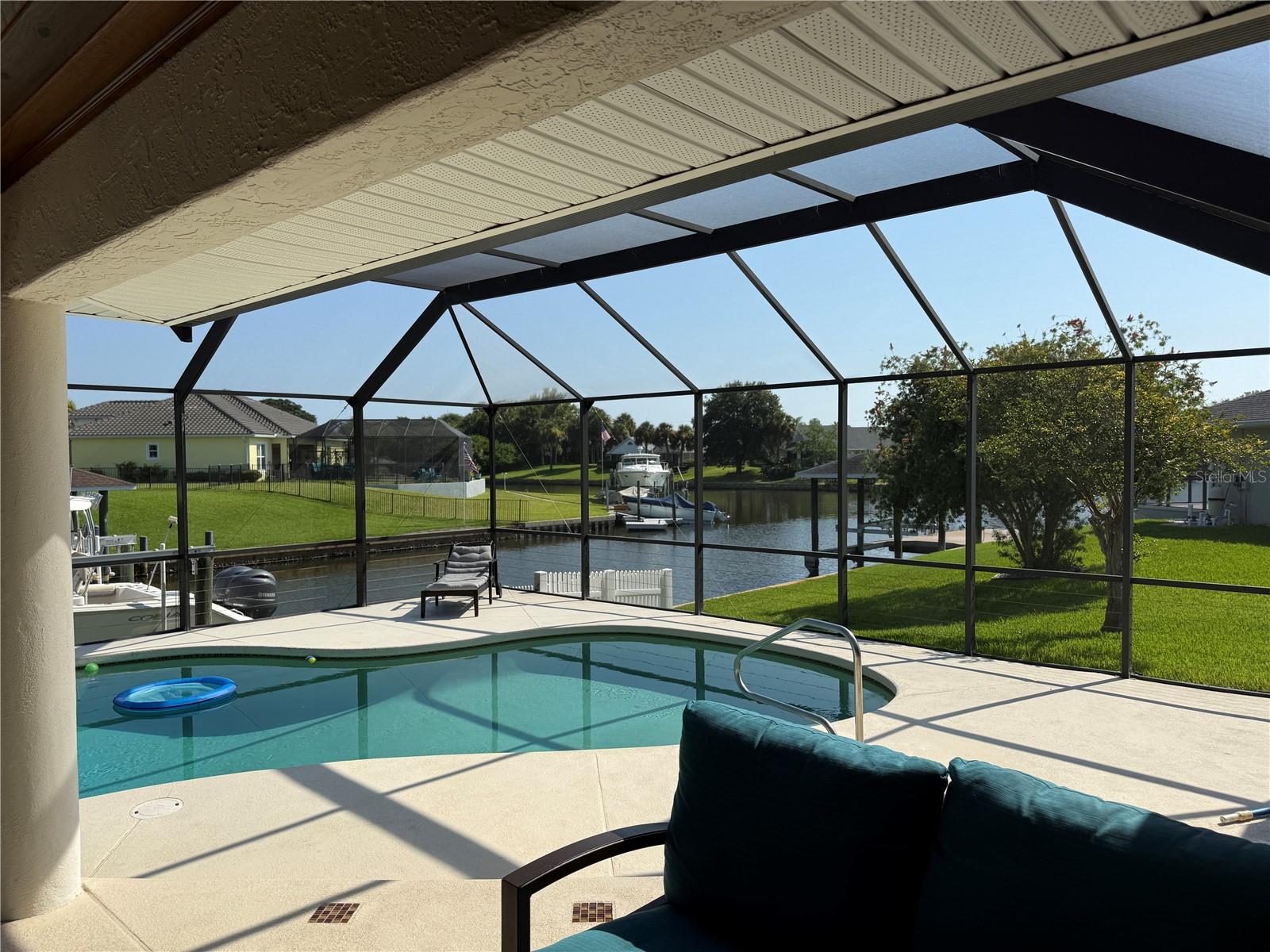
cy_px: 476
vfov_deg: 56.8
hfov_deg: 71.6
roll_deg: +0.3
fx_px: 881
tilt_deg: -1.5
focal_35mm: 24
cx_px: 635
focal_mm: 6.76
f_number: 1.78
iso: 80
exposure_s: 1/4167
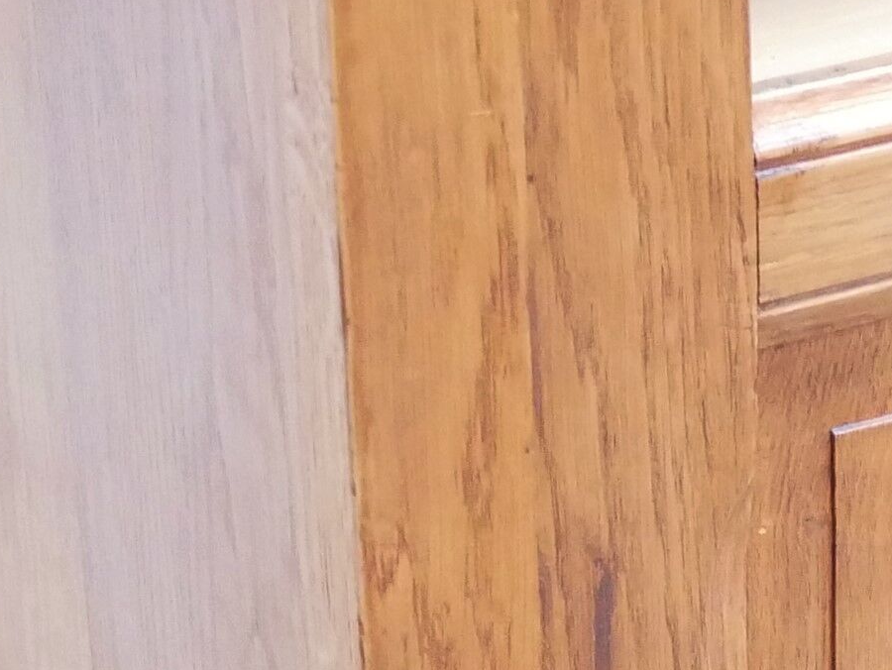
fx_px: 5079
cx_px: 979
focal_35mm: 197
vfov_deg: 7.5
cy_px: 815
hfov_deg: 9.9
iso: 3200
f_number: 1.7
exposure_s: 1/40
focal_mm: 20
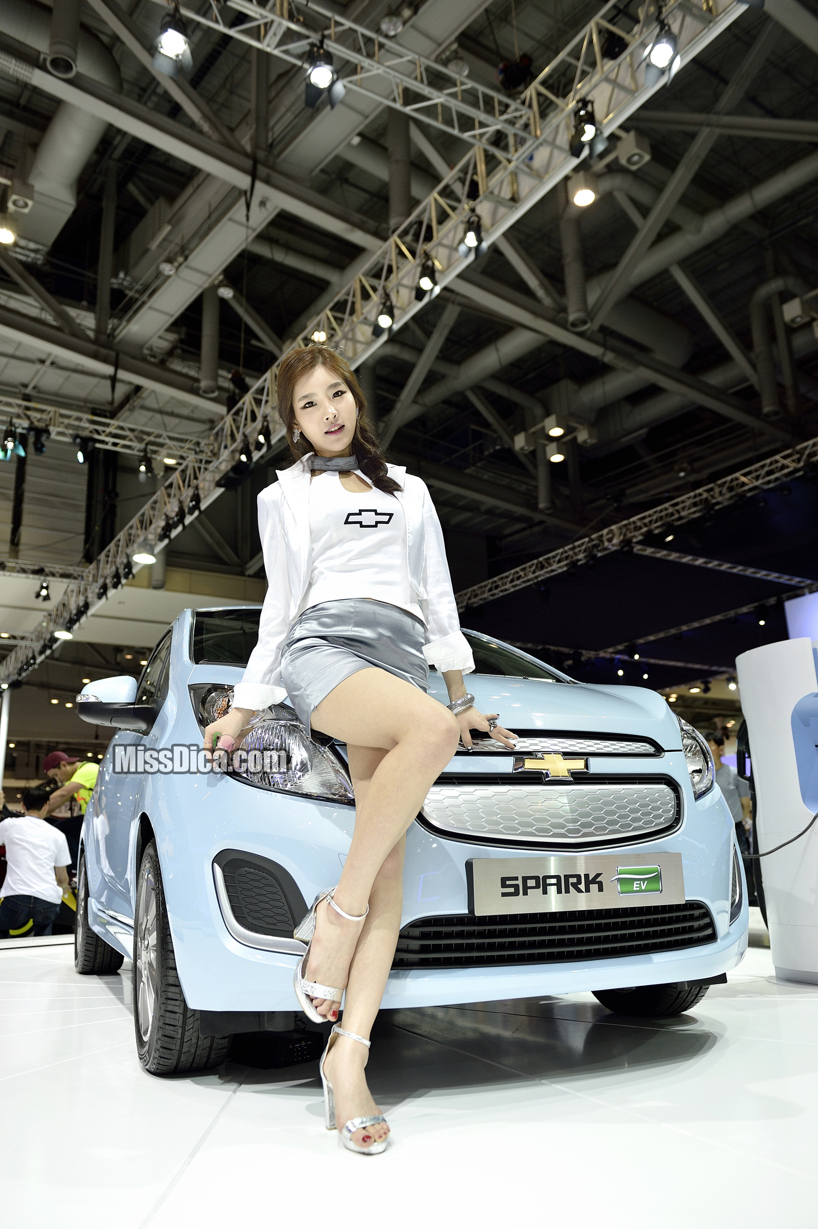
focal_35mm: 28
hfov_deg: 46.3
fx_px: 955
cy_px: 614
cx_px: 409
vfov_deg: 65.5
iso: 400
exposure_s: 1/250
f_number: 3.5
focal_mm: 28
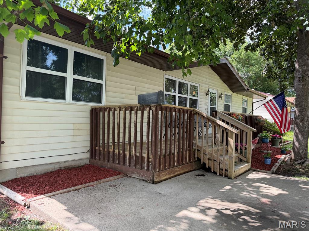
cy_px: 116
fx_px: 214
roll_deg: -0.9
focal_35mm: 24
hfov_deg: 71.6
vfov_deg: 56.8
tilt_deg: +1.3
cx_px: 154
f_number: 1.78
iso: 100
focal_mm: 6.76
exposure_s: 1/547
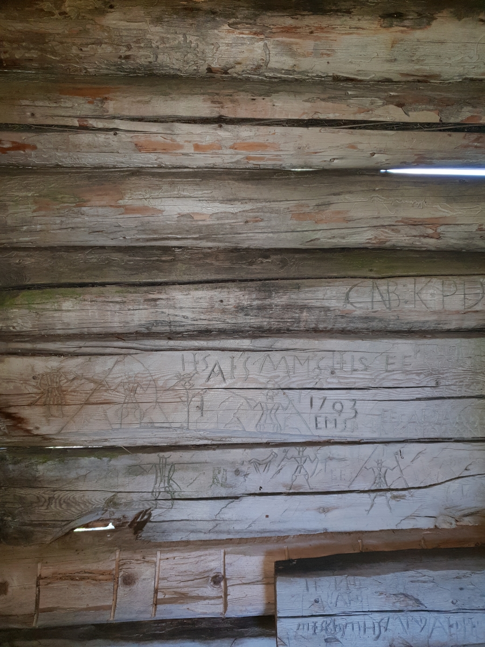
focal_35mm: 26
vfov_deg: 67.3
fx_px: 486
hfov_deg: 53.1
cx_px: 242
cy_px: 324
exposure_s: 1/60
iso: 80
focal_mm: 4.3
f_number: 1.5
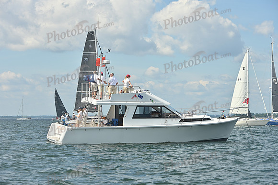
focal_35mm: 116
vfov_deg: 11.8
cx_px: 139
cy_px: 92
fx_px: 896
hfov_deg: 17.6
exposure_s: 1/1600
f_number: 7.1
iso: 250
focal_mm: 116
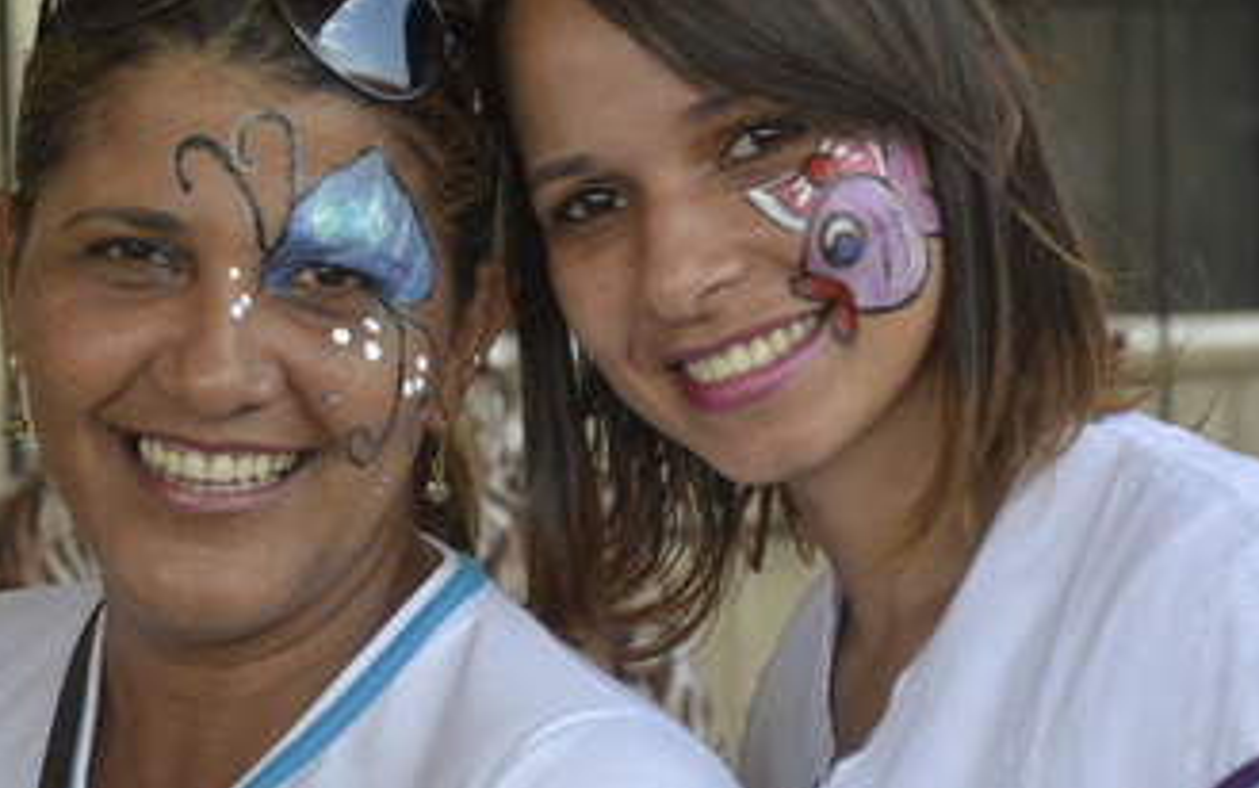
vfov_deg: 7.1
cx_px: 473
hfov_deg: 11.4
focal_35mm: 184
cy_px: 440
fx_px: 6317
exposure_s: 1/400
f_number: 5.6
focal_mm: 80
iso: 400
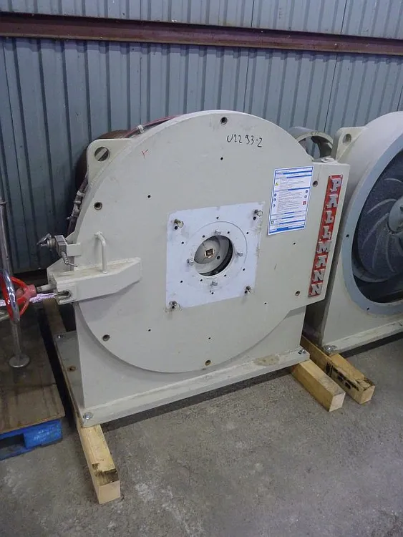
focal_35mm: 28
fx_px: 434
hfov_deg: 49.8
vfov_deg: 63.4
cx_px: 202
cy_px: 268
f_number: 3.3
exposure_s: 1/4
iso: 500
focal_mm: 4.9
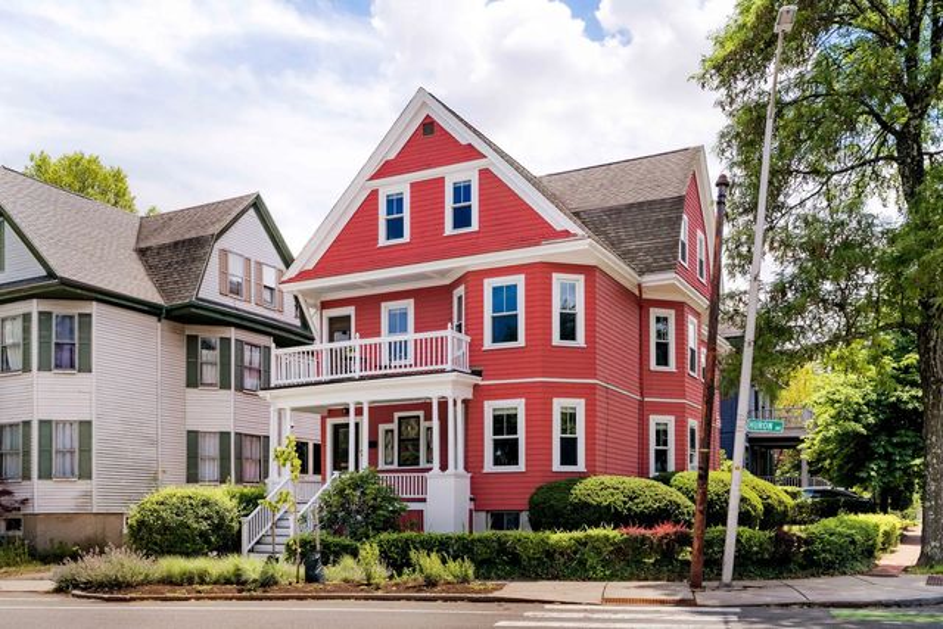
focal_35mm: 35
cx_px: 472
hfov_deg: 54.4
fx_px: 917
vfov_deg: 37.9
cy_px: 314
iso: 200
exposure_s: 1/80
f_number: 11
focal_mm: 35
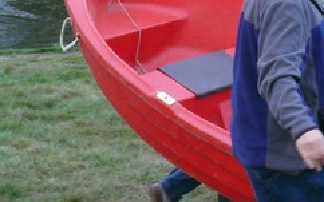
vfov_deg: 8.1
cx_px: 257
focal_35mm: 161
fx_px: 1421
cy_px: 67
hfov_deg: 13.0
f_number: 2.8
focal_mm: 9
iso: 200
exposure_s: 1/100
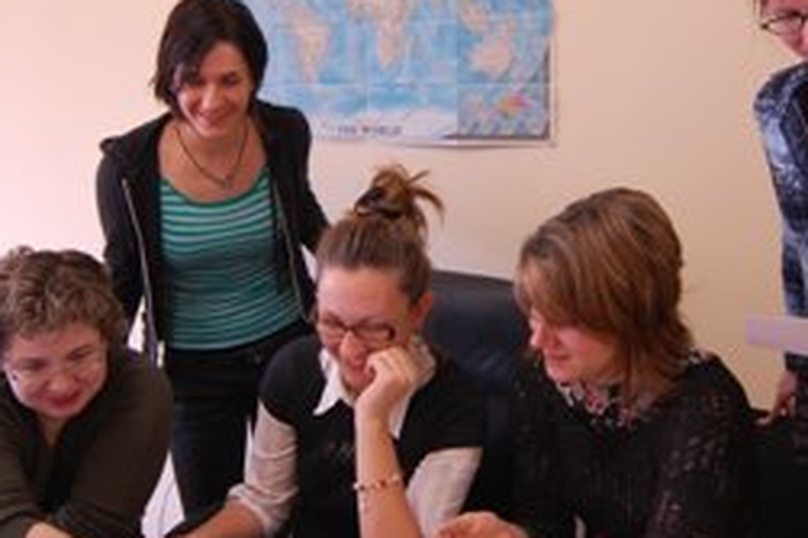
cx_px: 422
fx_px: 1099
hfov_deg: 40.4
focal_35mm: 49
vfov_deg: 27.4
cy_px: 217
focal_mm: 20
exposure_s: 1/30
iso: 400
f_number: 4
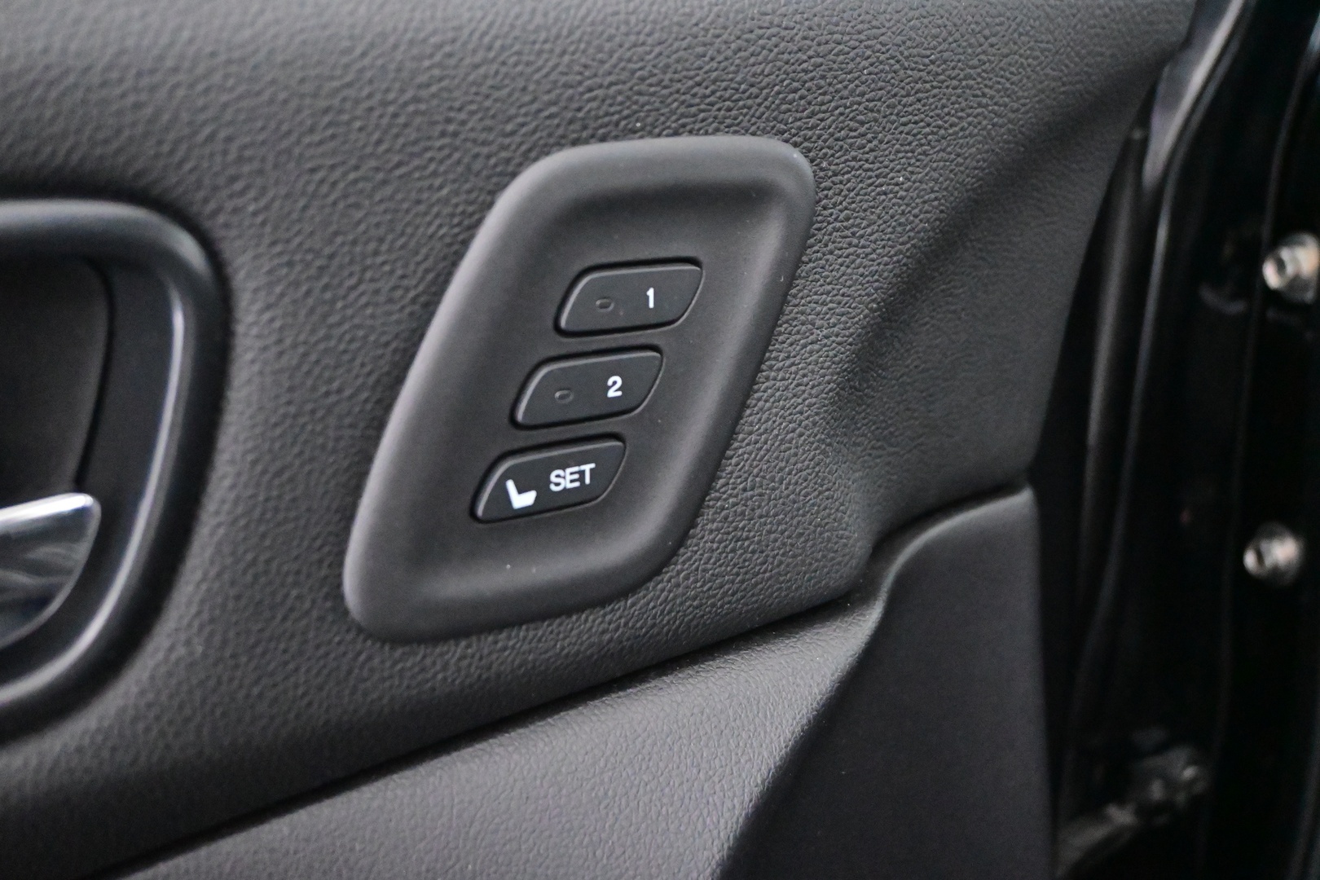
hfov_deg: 53.1
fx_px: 1320
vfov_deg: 36.9
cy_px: 440
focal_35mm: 36
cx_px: 660
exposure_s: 1/40
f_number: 4.2
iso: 12800
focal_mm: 24
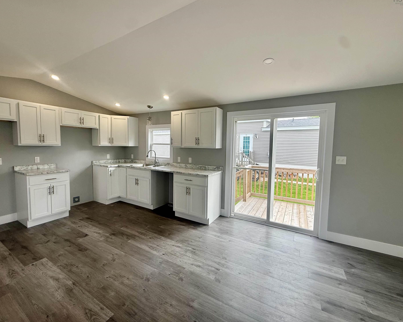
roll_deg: -1.4
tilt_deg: -3.2
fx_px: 179
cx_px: 197
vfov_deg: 84.0
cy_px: 157
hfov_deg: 96.8
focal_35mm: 15
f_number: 2.2
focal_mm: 2.22
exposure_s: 1/192
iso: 50
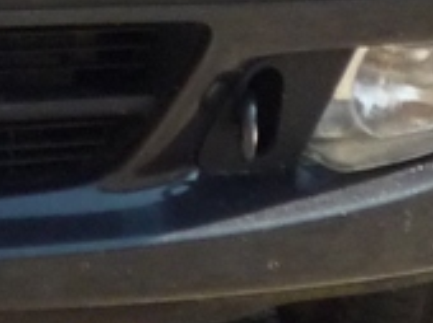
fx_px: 4597
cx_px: -367
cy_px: -300
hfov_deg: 5.3
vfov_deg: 4.0
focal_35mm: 368
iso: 250
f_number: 5.2
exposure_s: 1/500
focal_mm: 10
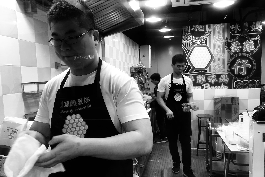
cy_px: 102
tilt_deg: -8.1
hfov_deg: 61.9
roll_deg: +0.9
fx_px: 221
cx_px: 136
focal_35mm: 30
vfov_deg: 43.5
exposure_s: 1/33
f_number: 1.8
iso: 32
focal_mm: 3.99
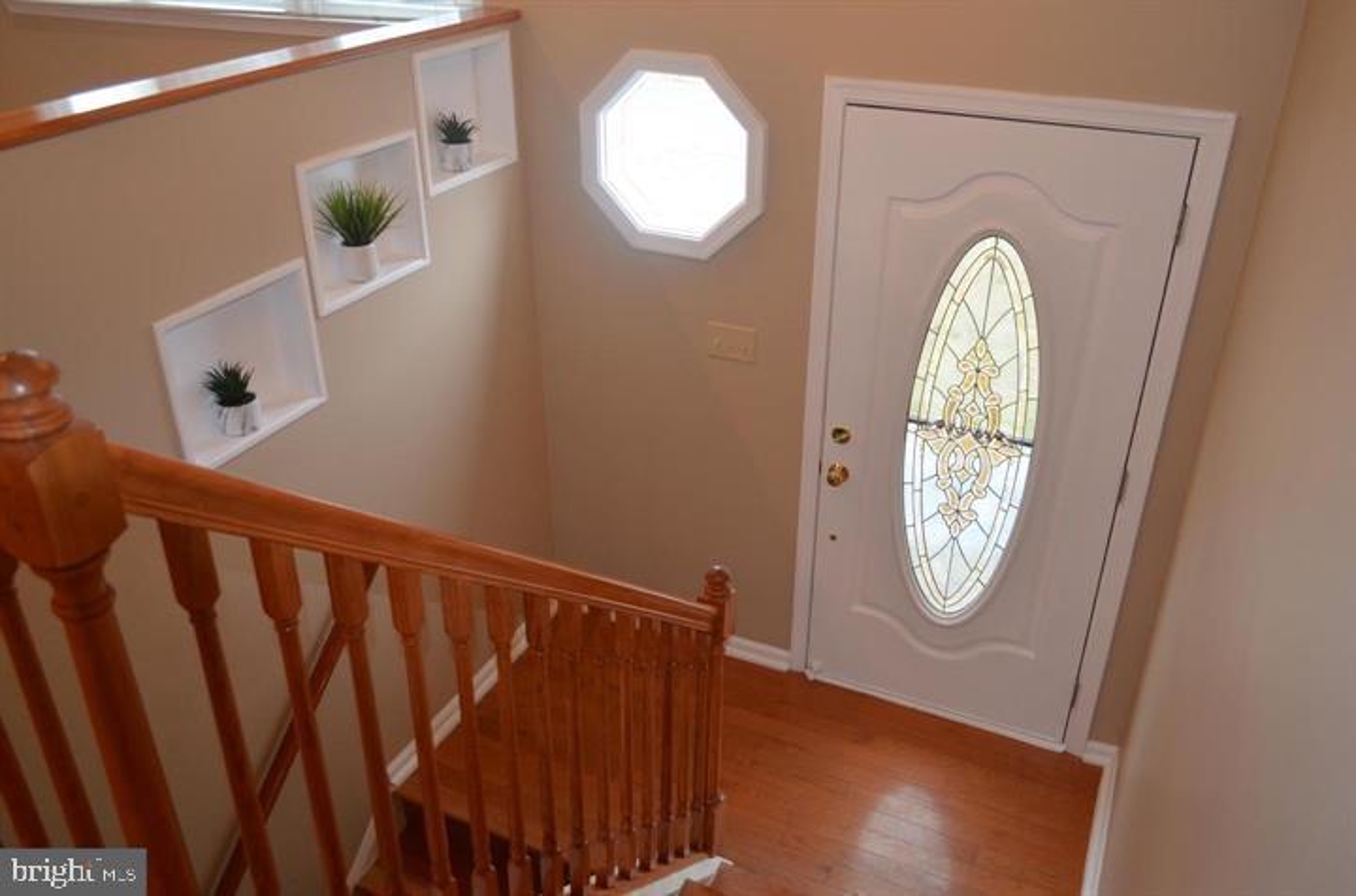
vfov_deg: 43.4
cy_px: 448
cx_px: 678
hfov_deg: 62.1
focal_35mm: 30
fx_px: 1127
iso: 400
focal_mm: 20
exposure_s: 1/60
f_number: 3.8
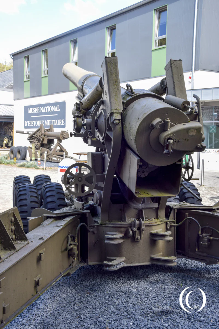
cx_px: 110
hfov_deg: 28.1
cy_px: 164
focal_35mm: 48
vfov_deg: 41.1
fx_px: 438
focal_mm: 32
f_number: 7.1
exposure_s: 1/200
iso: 400
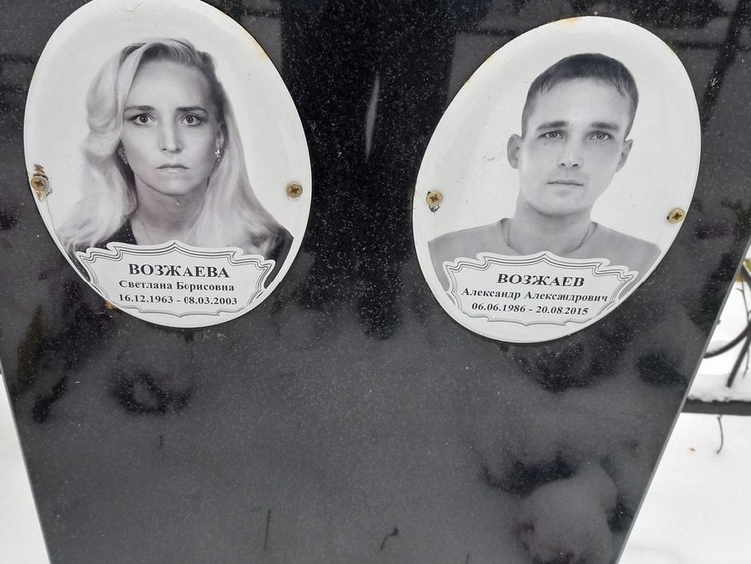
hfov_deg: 53.9
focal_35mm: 34
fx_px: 738
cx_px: 341
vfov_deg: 41.7
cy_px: 242
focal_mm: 4.6
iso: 80
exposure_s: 1/50
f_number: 2
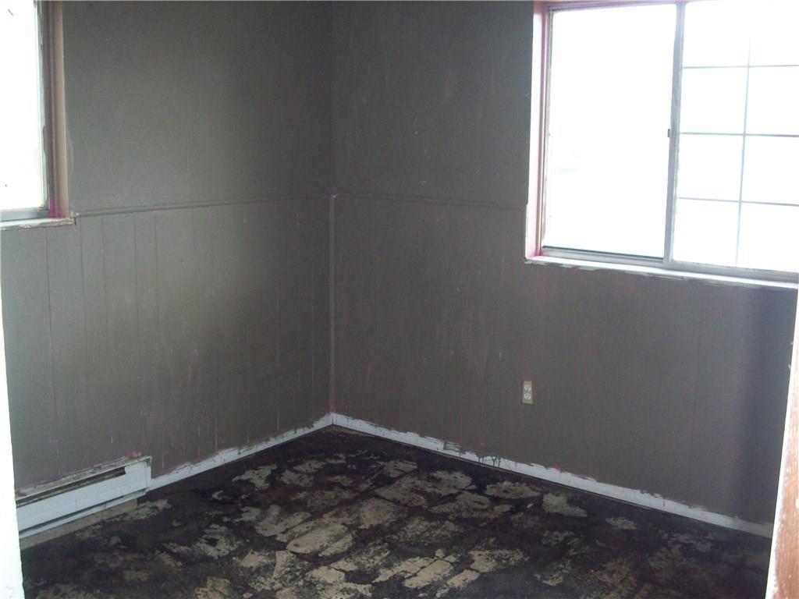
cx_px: 400
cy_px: 300
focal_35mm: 37
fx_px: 854
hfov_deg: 50.1
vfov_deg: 38.7
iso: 160
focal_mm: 6.2
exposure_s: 1/45
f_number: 2.8
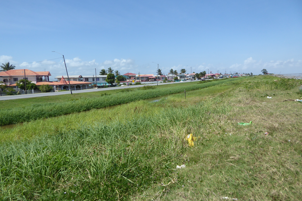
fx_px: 226
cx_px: 149
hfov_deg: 67.4
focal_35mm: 27
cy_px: 110
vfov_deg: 47.9
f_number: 3.3
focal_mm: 4.3
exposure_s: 1/1000
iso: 80
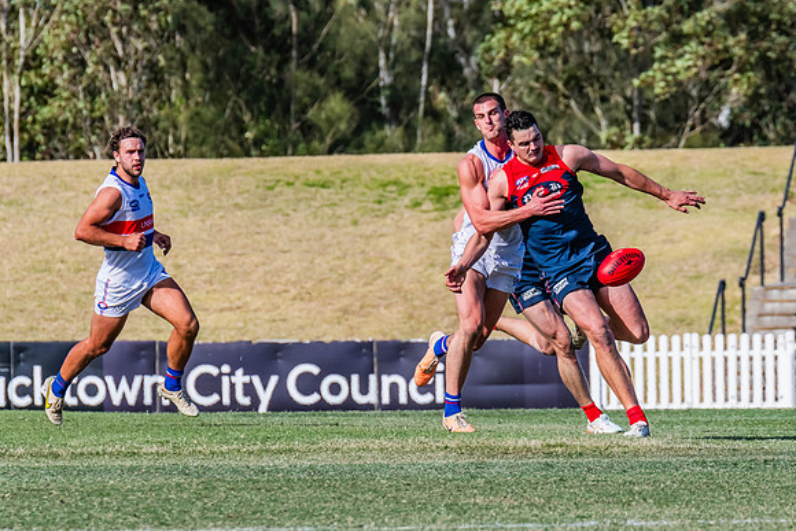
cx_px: 565
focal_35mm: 619
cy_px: 309
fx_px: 13699
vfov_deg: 2.2
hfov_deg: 3.3
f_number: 10
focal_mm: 420
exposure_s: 1/1600
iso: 800
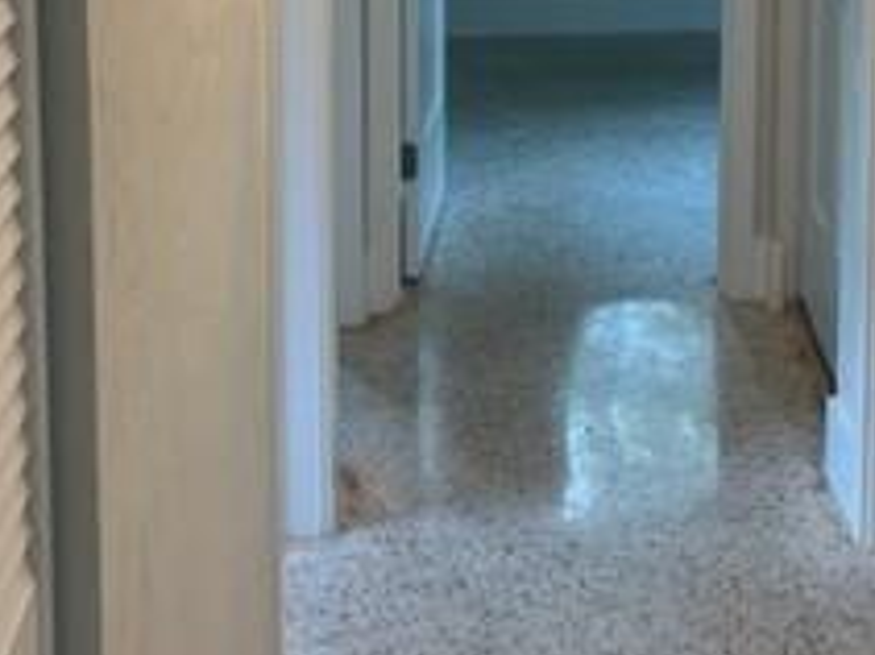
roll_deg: -1.4
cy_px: -108
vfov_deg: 17.8
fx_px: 1996
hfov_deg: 24.2
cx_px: 751
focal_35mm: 79
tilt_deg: -6.9
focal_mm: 5.1
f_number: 1.6
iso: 64
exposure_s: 1/60
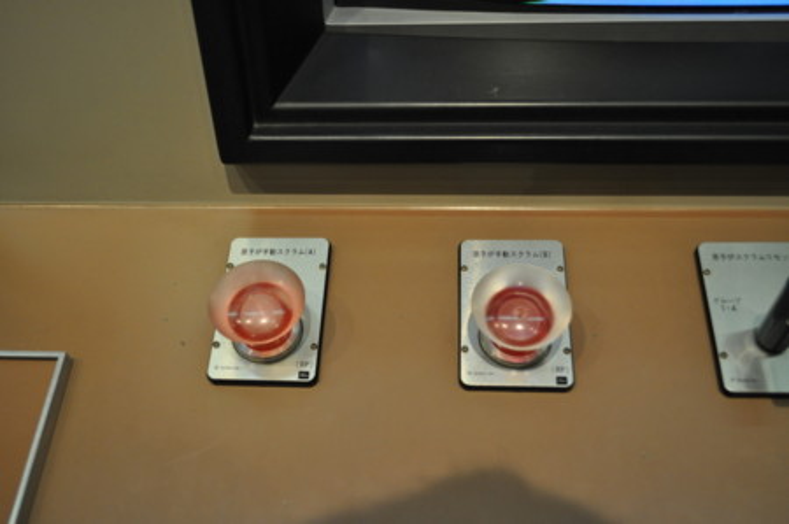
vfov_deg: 34.1
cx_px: 394
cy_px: 262
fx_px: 854
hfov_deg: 49.6
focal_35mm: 39
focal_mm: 26
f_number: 4.2
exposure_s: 1/60
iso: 800
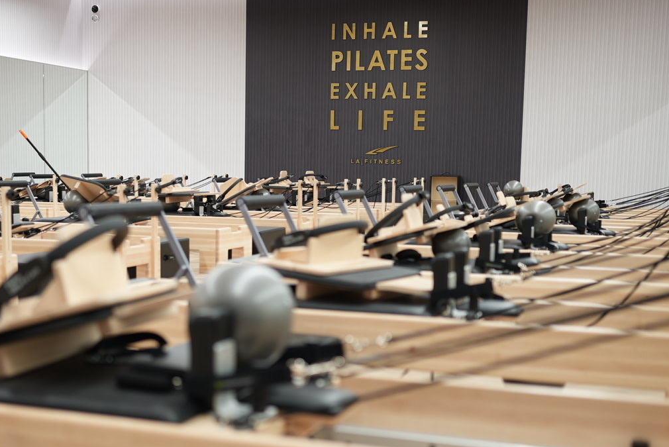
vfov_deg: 24.1
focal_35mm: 56
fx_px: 1041
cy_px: 313
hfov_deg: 35.5
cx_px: 276
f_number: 1.4
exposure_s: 1/60
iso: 80
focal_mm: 35
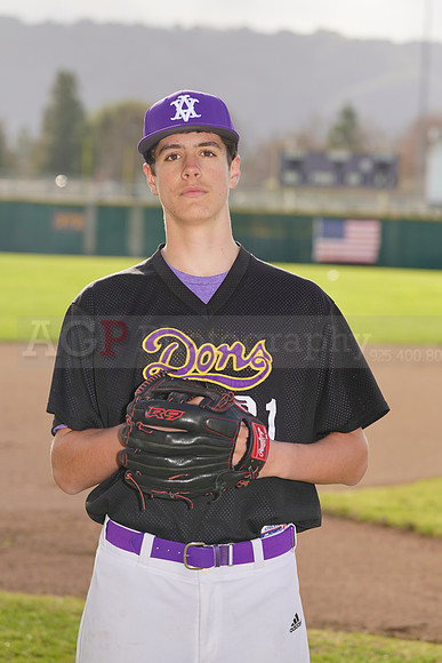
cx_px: 221
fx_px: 2981
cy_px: 332
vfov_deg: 12.7
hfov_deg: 8.5
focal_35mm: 162
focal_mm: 162
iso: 100
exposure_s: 1/200
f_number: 7.1
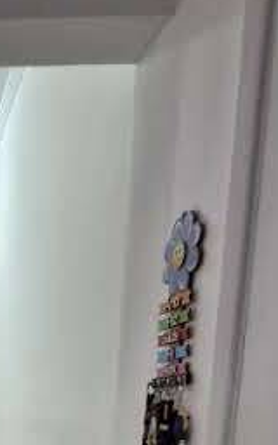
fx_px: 521
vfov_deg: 35.5
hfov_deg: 25.7
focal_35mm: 43
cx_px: -82
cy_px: 544
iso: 400
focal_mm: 1.74
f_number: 2.2
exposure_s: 1/60
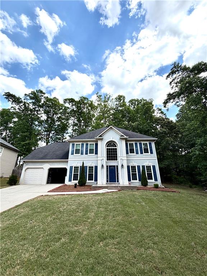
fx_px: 112
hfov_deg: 85.7
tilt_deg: +19.1
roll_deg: -0.1
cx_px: 104
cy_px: 138
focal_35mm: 14
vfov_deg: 102.1
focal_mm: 2.22
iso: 25
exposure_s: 1/1001
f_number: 2.2
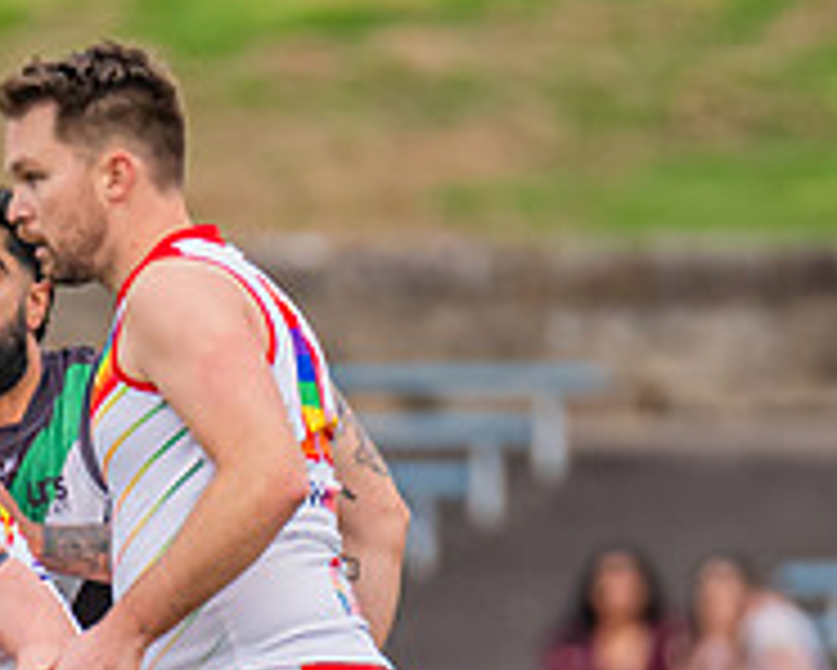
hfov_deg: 1.3
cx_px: -450
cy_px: 779
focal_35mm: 1504
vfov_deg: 1.0
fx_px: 37277
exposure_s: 1/1000
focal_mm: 360
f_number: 4
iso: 1000
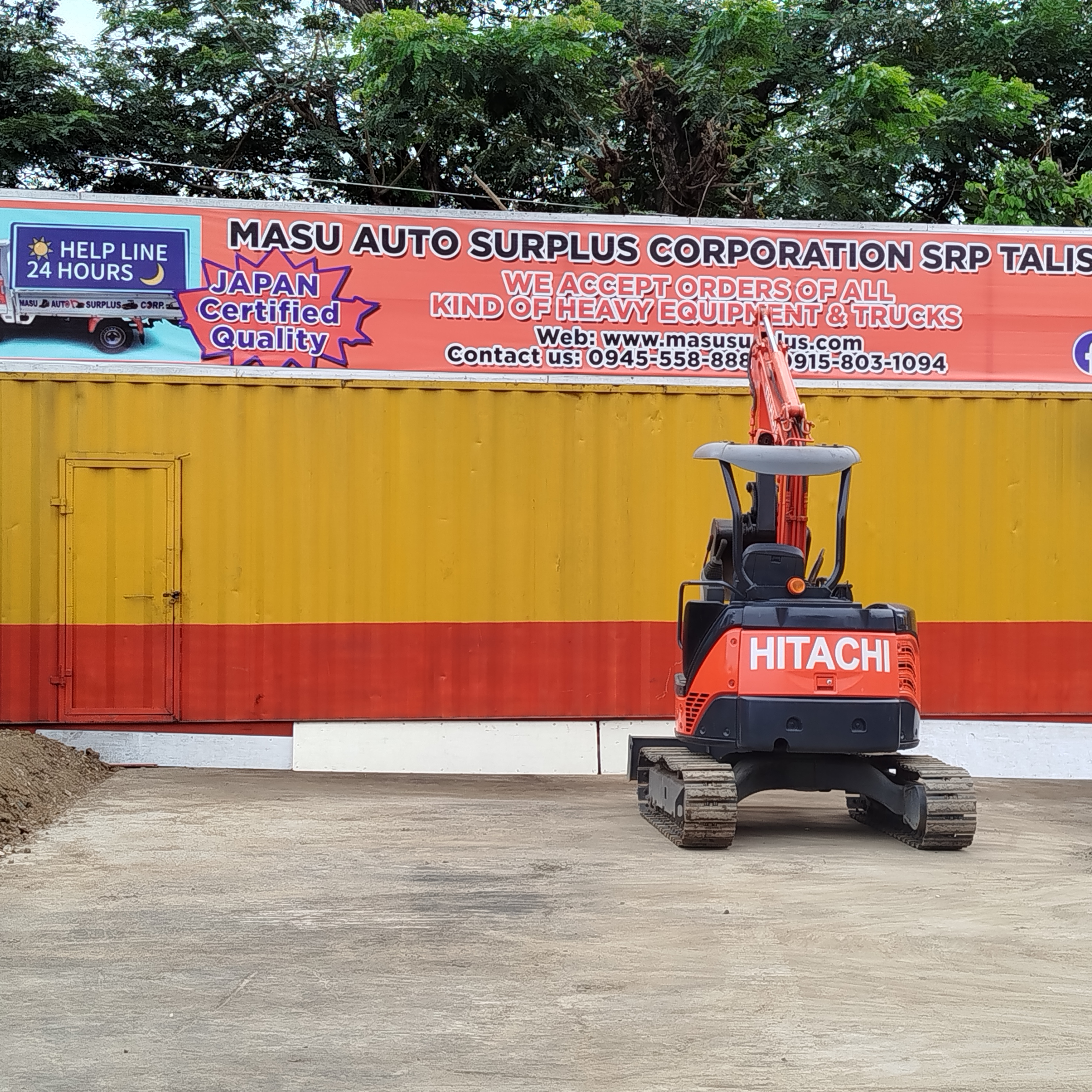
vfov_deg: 27.3
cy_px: 549
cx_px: 688
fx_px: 2248
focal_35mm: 63
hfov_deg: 27.2
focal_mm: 5.31
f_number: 1.7
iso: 50
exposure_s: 1/261
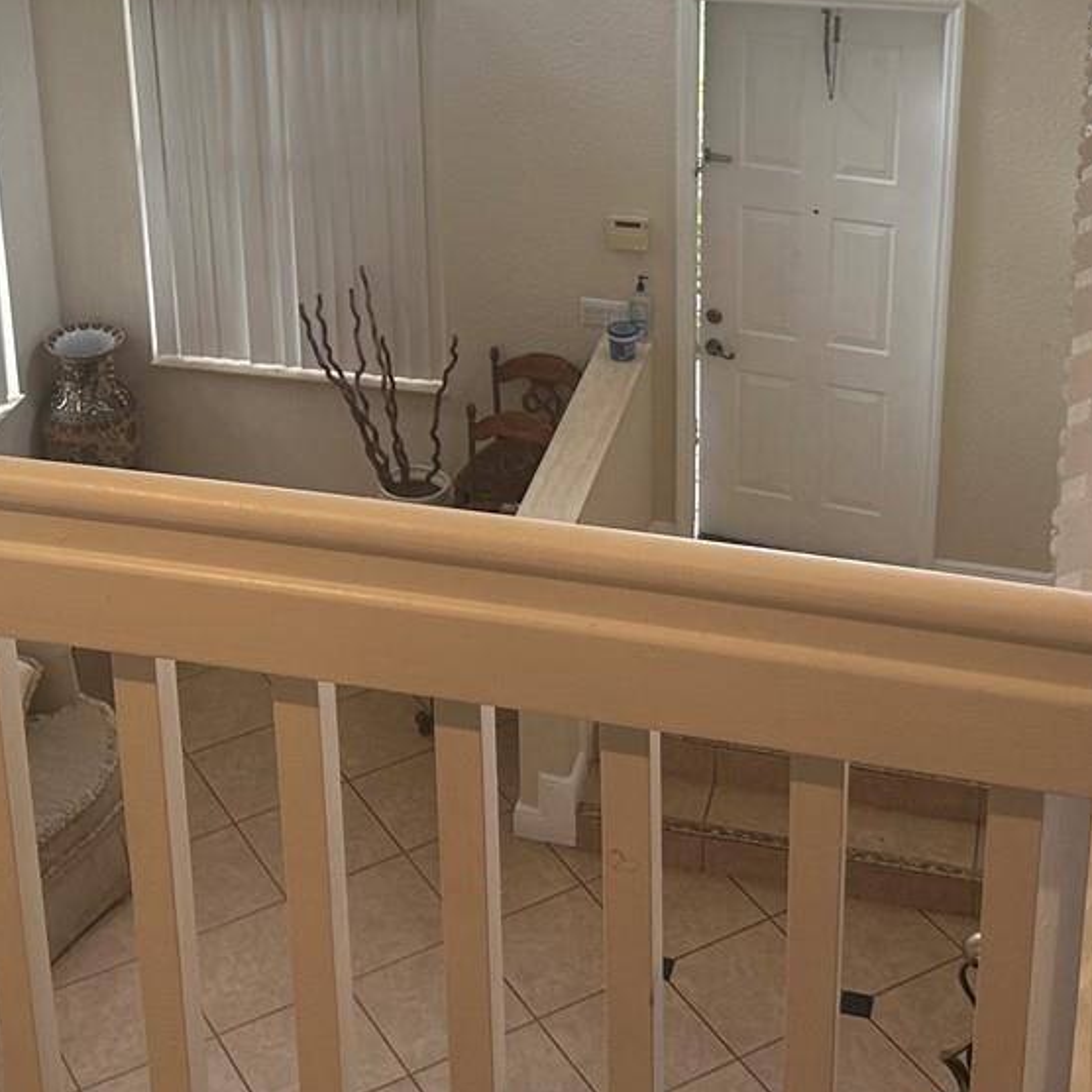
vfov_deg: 27.2
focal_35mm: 61
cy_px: 124
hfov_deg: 28.1
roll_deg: +1.5
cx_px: 460
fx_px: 2177
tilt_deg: -22.1
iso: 125
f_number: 1.78
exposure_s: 1/60
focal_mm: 6.86
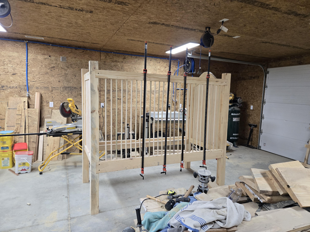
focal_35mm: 23
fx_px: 206
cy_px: 116
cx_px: 155
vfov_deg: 58.9
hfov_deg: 73.9
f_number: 1.8
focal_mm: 5.4
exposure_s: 1/120
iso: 400
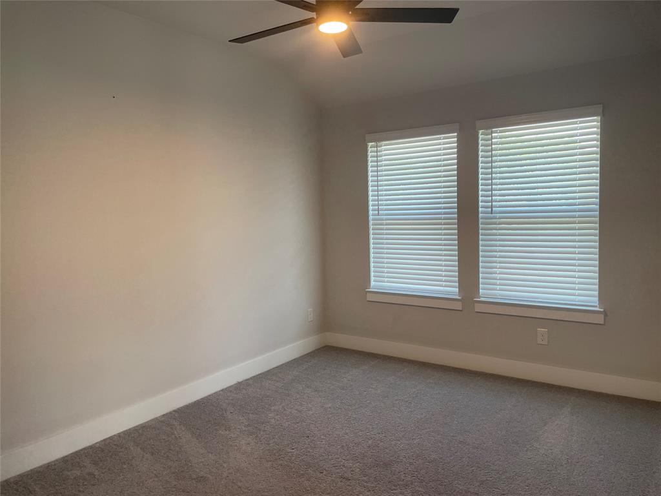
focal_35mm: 26
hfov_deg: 67.3
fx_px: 496
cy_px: 248
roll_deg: +2.0
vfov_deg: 53.1
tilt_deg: -4.4
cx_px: 330
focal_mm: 4.2
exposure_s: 1/120
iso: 100
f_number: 1.6
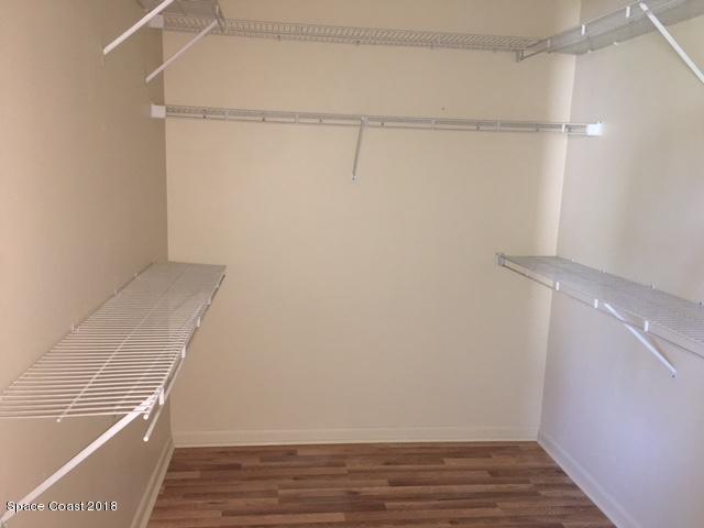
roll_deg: -2.4
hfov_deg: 61.7
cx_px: 352
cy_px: 264
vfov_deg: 48.2
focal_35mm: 29
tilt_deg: -9.5
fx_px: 590
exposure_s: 1/16
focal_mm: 4.15
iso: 125
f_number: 2.2
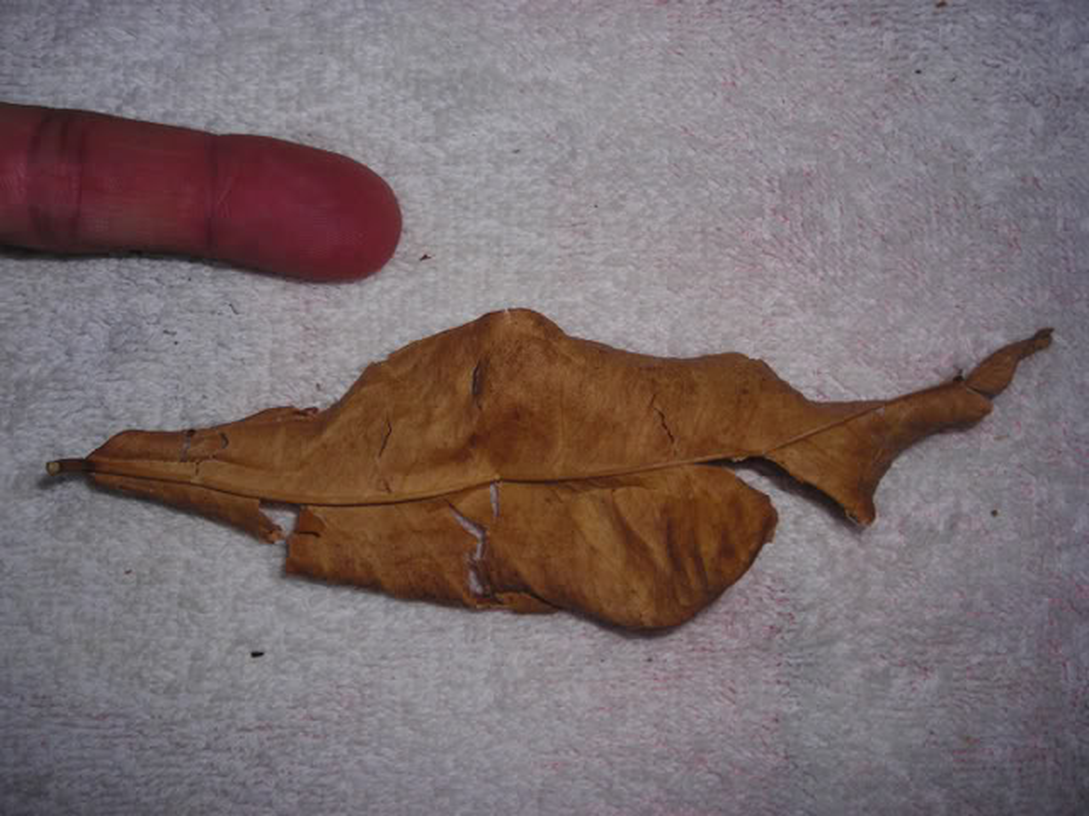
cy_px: 408
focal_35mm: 41
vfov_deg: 35.1
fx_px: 1290
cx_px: 544
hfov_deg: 45.8
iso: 50
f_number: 6.6
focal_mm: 6.8
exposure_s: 1/60.1
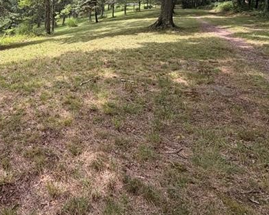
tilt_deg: -6.3
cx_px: 49
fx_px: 223
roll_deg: -2.8
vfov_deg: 47.3
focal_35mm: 28
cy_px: 29
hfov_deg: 57.0
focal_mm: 2.22
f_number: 2.2
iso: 64
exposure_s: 1/178
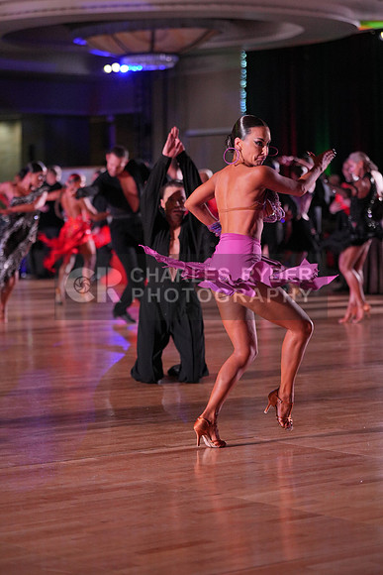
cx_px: 192
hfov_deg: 13.4
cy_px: 288
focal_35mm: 102
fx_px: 1627
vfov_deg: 20.0
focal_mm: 102
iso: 2000
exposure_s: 1/800
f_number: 2.8
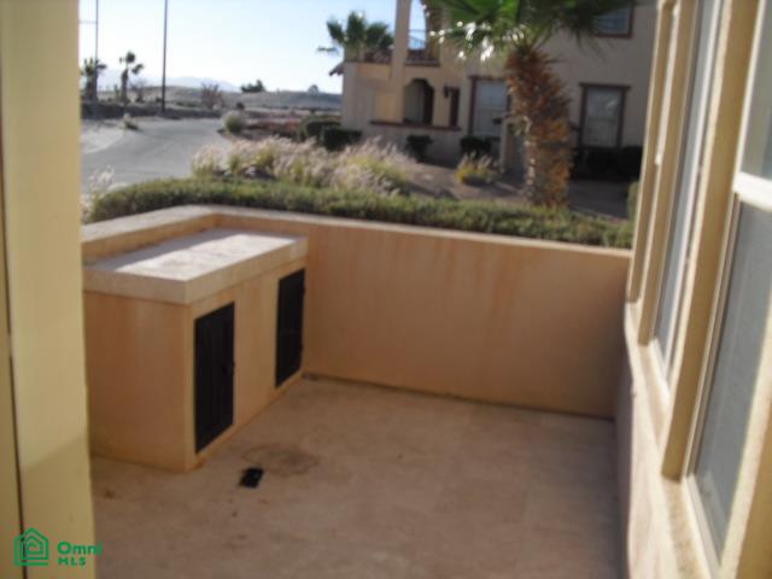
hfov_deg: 51.4
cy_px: 290
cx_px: 386
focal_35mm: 36
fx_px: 803
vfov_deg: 39.7
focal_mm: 6.3
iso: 100
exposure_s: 1/200
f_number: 7.8
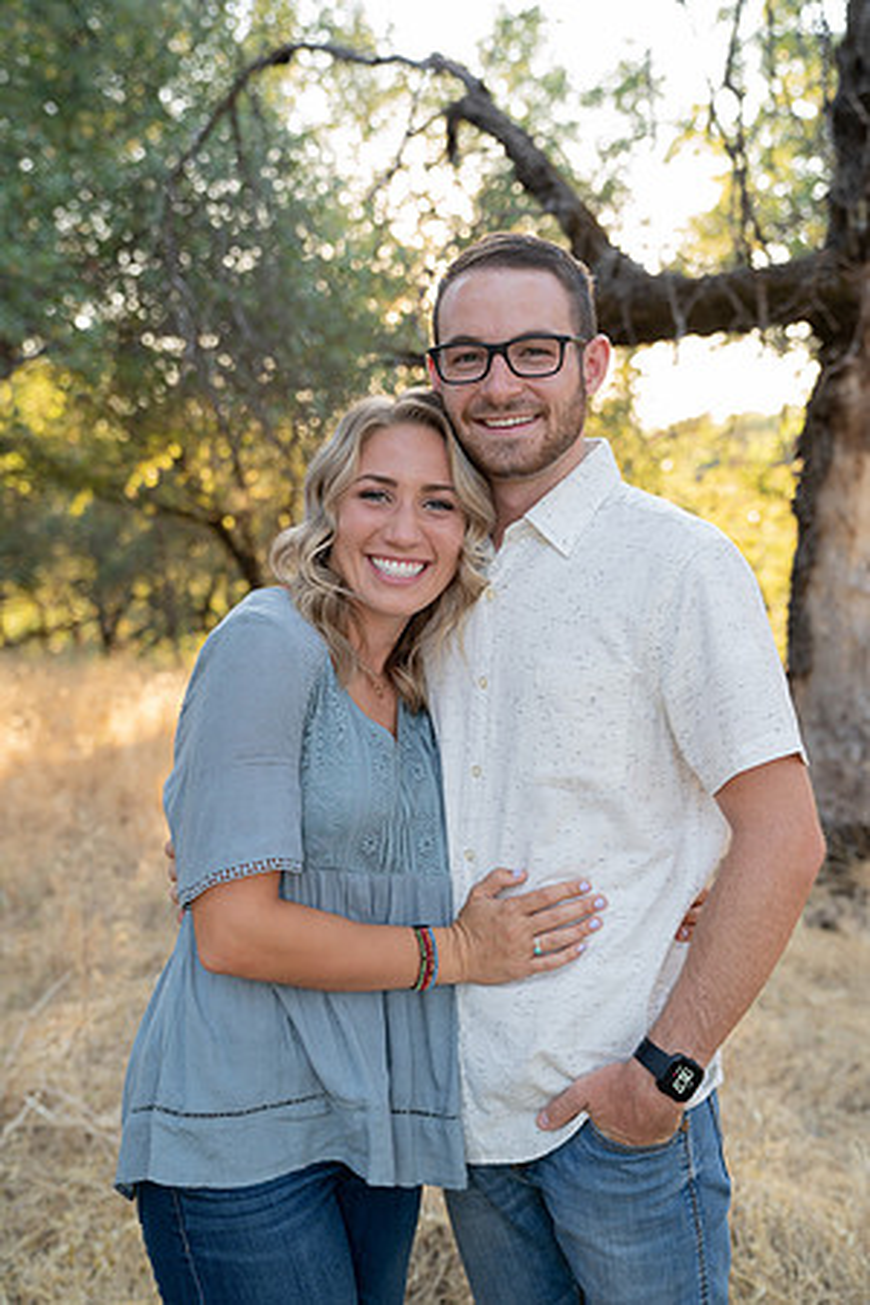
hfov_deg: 31.2
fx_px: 1559
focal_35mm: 43
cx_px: 435
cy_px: 652
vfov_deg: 45.4
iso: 500
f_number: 3.5
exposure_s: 1/100
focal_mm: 43
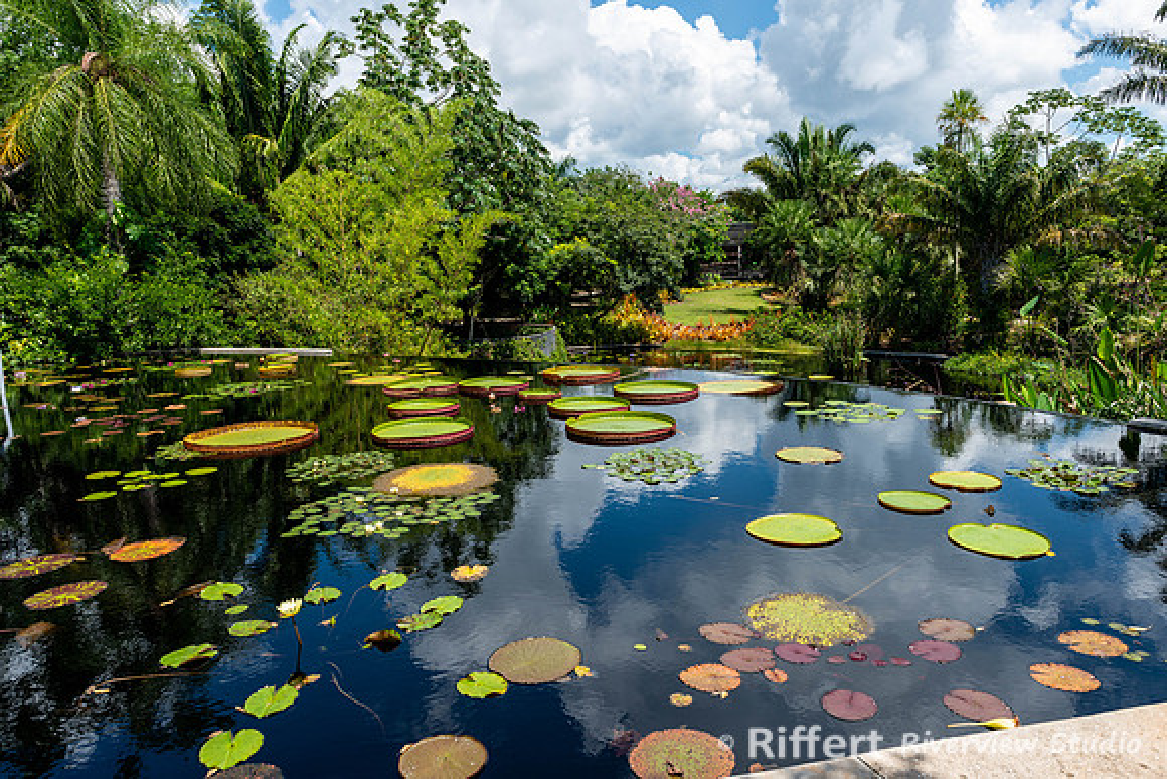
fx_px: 798
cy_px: 390
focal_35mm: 25
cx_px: 584
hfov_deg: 72.4
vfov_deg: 52.0
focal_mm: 24
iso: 100
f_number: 9
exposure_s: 1/160
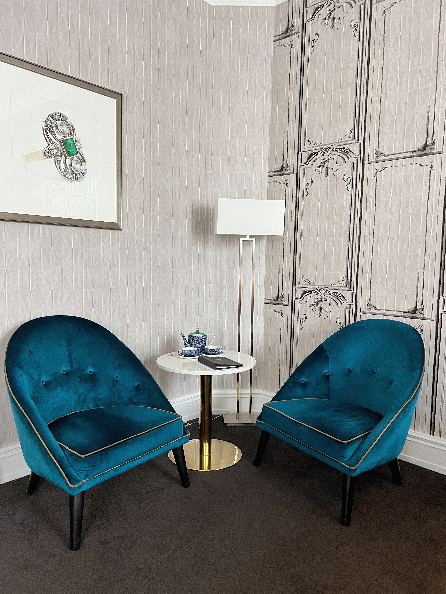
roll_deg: -2.2
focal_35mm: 26
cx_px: 223
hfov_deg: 53.1
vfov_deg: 67.3
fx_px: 447
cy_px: 297
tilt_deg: -5.9
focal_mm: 5.7
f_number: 1.5
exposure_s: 1/50
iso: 125
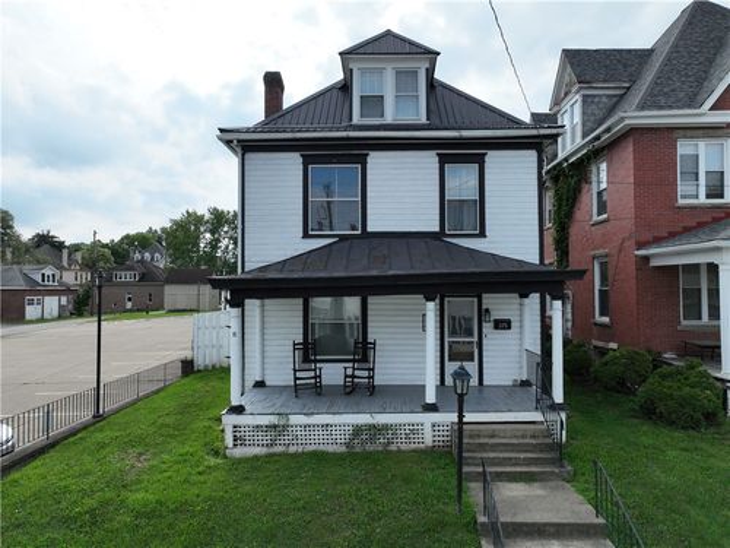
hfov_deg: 71.6
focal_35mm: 24
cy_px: 274
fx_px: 506
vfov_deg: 56.8
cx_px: 365
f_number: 2.8
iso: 410
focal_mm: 12.29
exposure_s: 1/4000
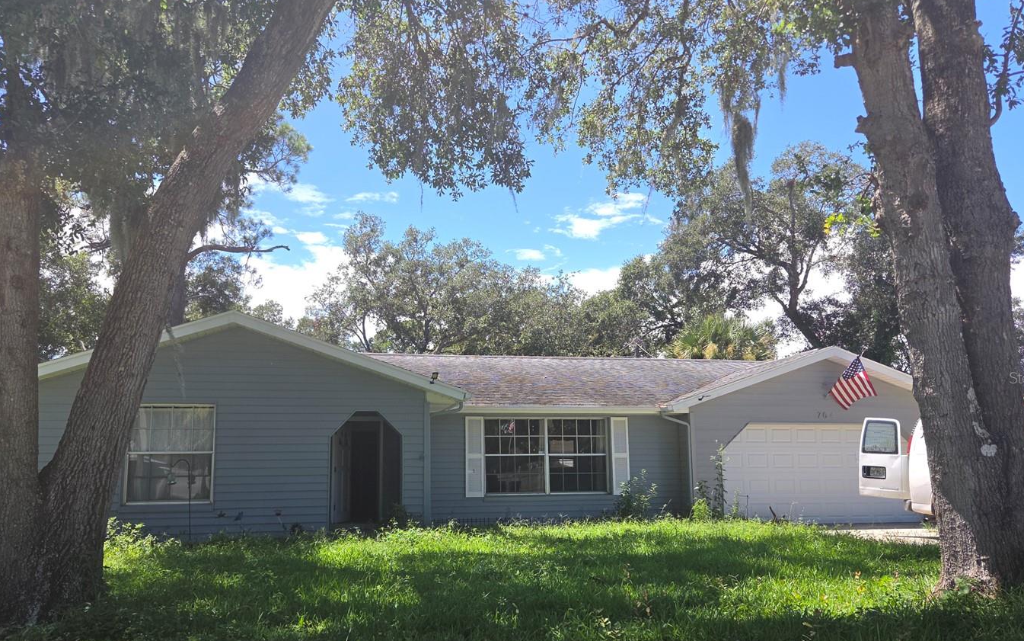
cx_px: 472
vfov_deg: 43.0
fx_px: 809
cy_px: 377
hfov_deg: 64.5
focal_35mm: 29
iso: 25
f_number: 1.8
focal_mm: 5.4
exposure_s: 1/661
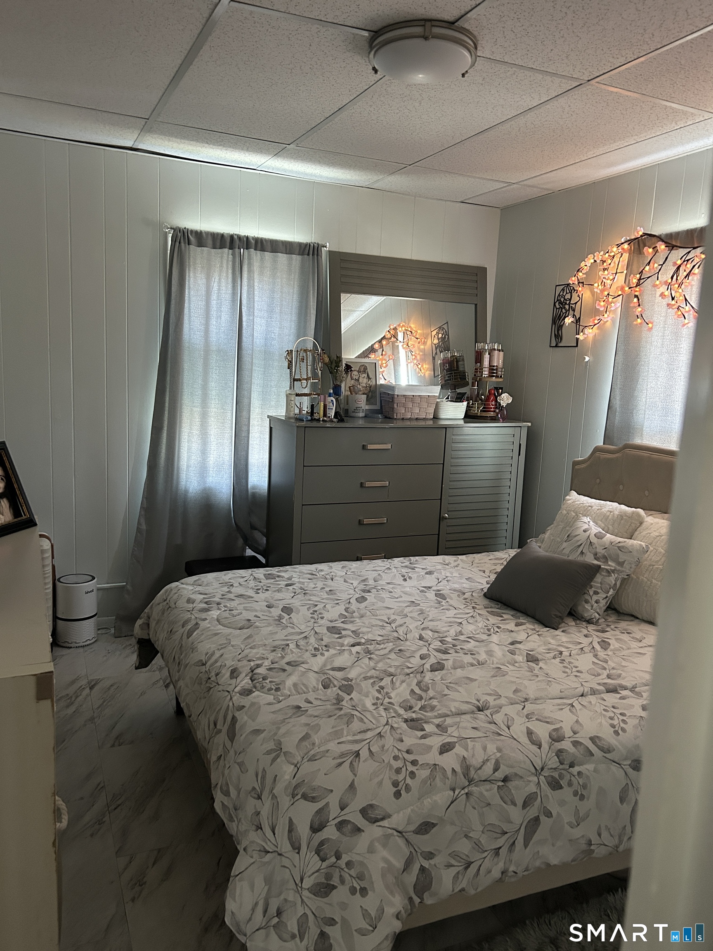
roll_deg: -3.1
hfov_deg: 53.1
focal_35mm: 26
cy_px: 476
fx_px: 714
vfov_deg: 67.3
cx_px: 356
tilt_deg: -8.7
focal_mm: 5.7
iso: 400
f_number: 1.5
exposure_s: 1/33
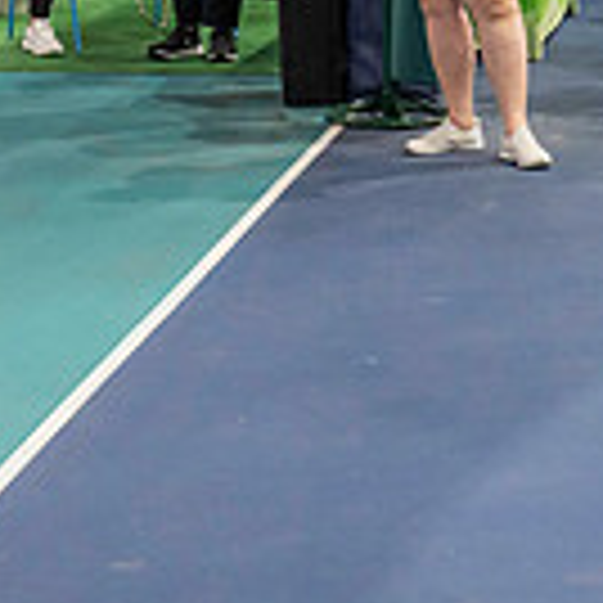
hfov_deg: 11.0
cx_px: 608
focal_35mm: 158
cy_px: -146
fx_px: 3114
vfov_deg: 10.8
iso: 3200
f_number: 5
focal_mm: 43
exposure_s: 1/160
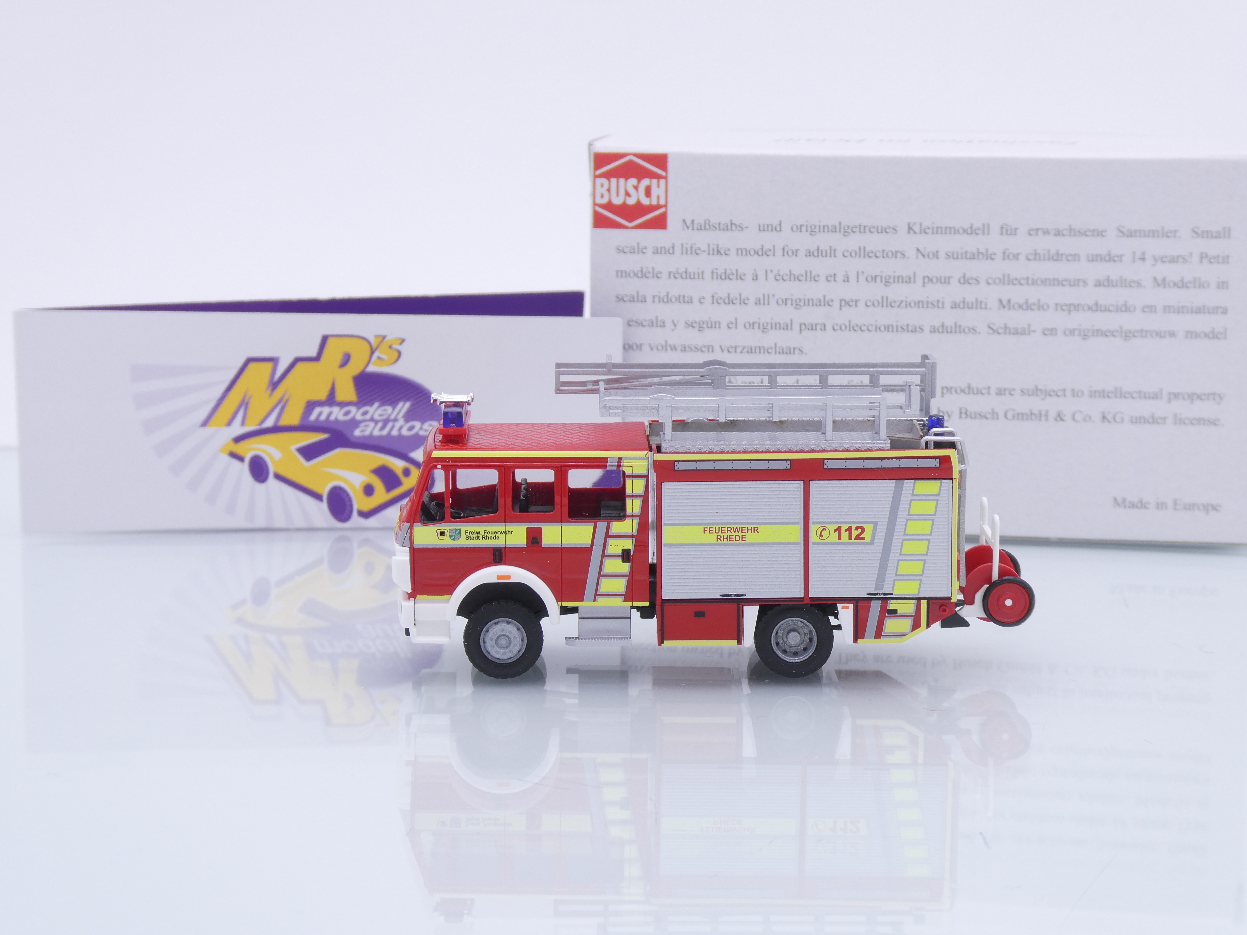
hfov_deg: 24.7
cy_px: 468
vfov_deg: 18.7
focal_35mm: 79
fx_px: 2846
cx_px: 624
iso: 80
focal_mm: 14.1
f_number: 4.7
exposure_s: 1/160
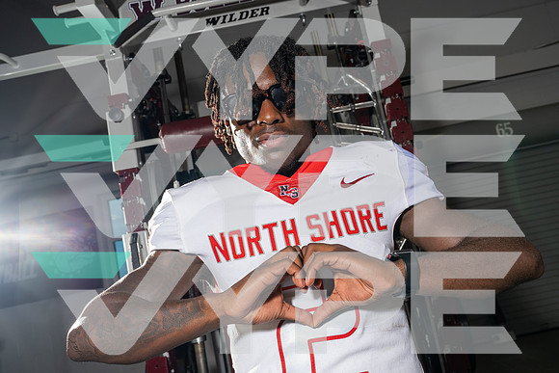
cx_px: 280
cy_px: 186
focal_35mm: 33
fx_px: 513
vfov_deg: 40.0
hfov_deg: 57.2
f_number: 8
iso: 320
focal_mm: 33
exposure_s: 1/250
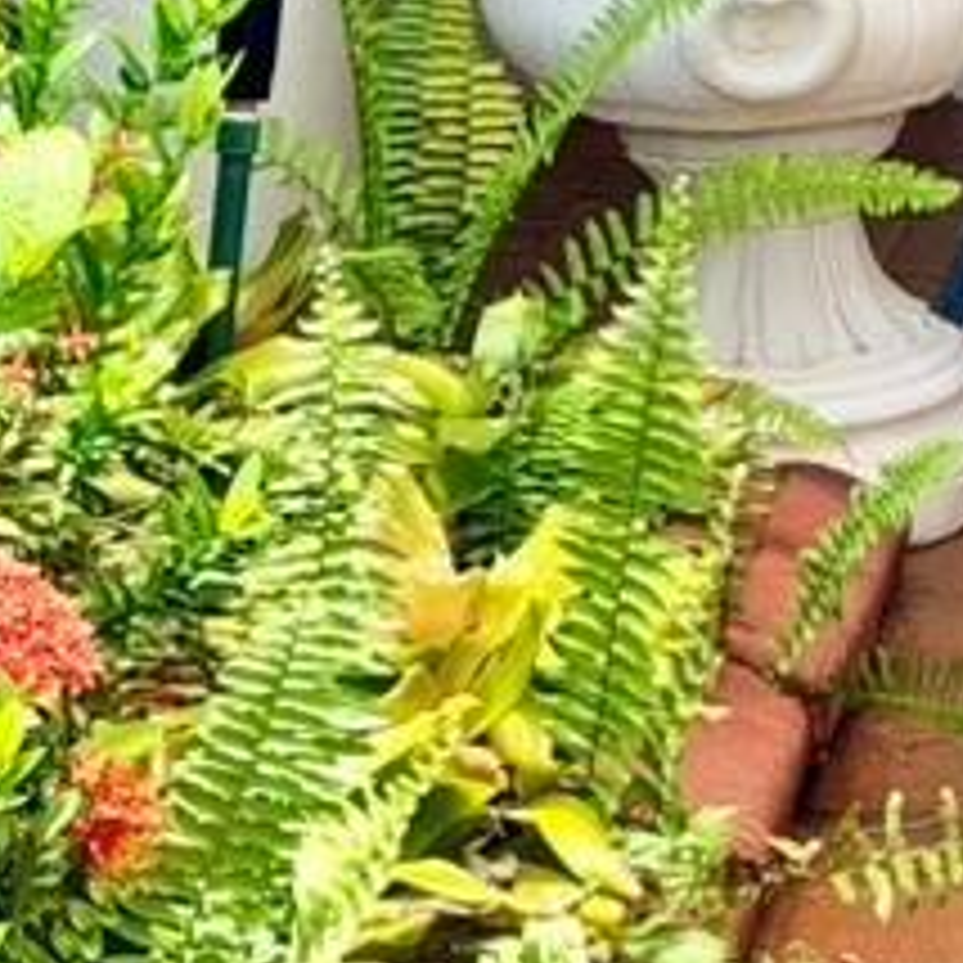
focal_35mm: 203
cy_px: -963
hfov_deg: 8.3
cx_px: 1710
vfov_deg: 8.2
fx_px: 6389
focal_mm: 6.76
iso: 64
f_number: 1.78
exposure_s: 1/478
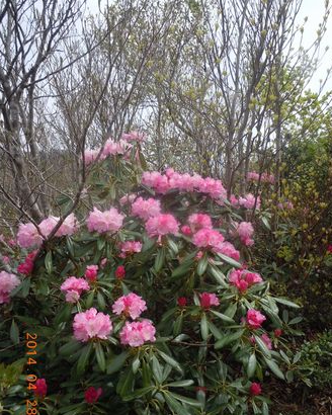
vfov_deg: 58.8
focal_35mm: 30
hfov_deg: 48.5
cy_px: 210
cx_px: 167
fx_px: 368
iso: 100
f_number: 3.7
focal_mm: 5
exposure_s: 1/640
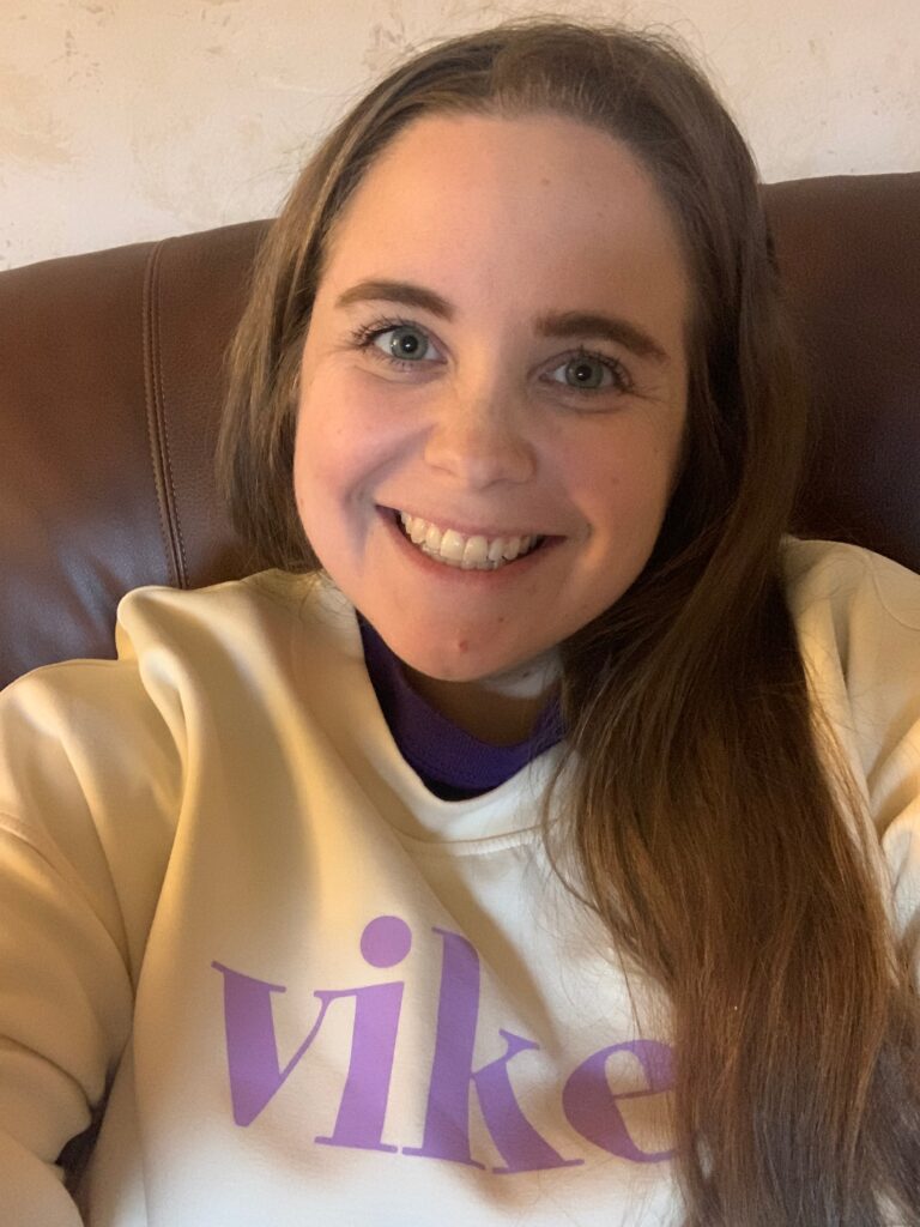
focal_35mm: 32
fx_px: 1134
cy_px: 614
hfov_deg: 44.2
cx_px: 460
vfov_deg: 56.8
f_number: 2.2
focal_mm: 2.87
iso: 500
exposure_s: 1/17
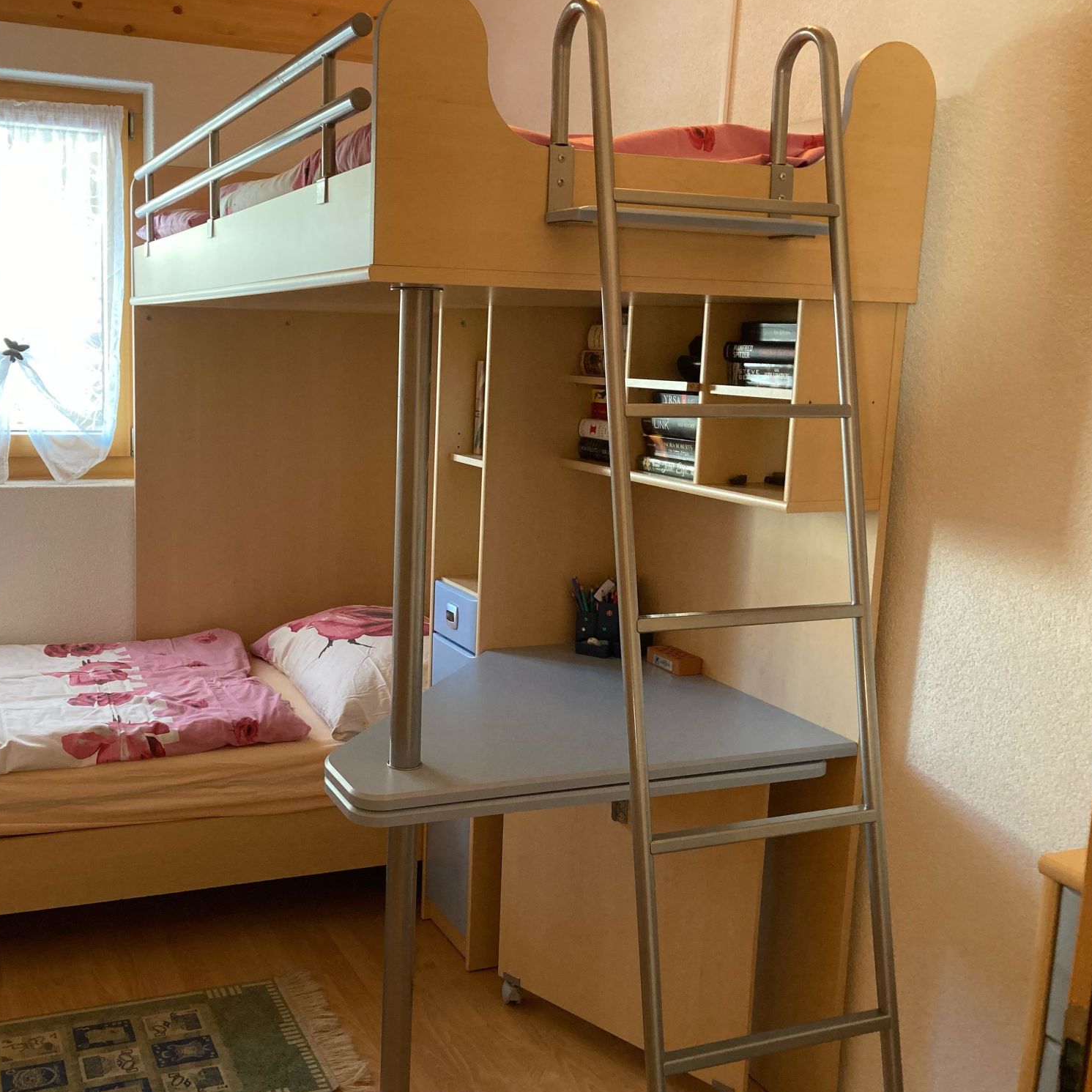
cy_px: 540
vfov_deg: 48.4
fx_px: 1213
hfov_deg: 47.8
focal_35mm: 34
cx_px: 376
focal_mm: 3.99
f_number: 1.8
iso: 160
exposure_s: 1/50
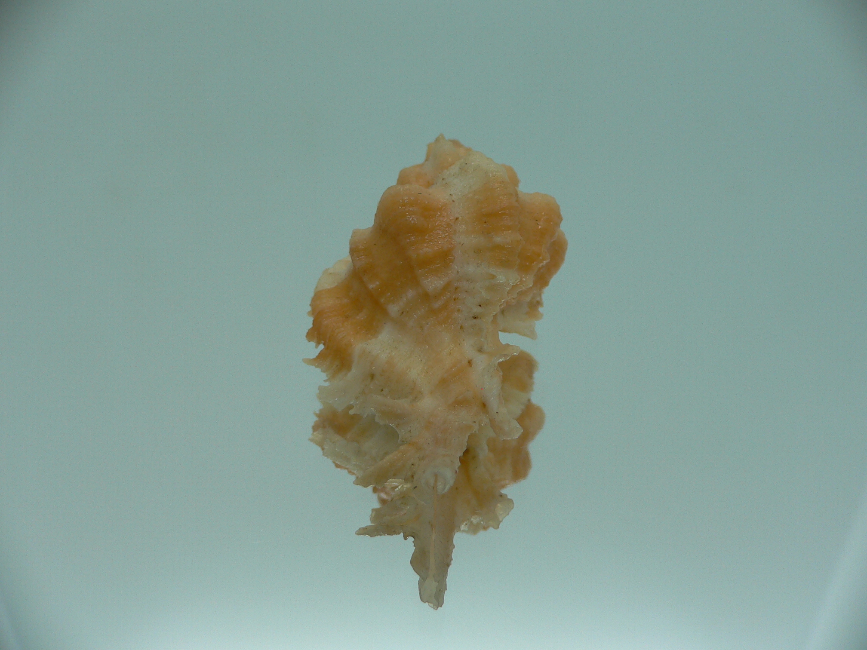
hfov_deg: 52.6
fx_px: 877
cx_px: 434
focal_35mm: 35
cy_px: 325
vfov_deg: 40.7
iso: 80
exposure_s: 1/60
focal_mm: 4.6
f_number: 2.8
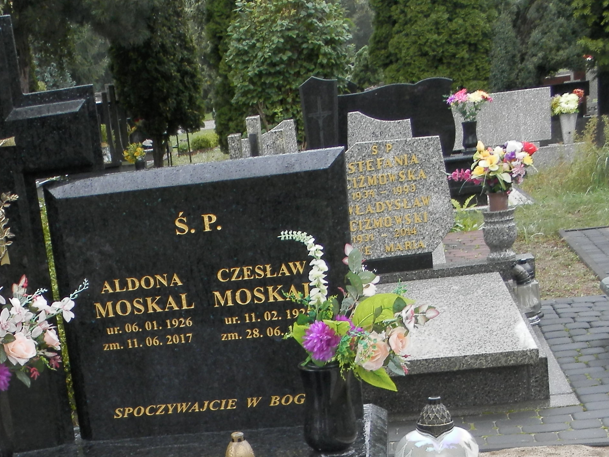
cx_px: 157
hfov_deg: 28.2
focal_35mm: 68
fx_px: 1196
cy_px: 494
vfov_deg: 20.7
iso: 80
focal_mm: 5
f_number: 3.2
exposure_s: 1/60
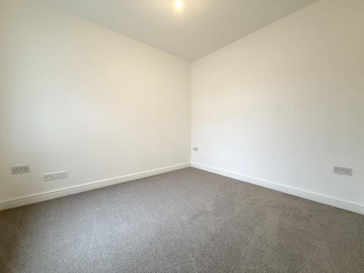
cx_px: 182
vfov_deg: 85.7
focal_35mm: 14
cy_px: 136
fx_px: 147
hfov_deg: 102.1
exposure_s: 1/99
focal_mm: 2.22
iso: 160
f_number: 2.2
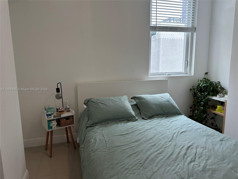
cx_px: 119
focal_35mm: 24
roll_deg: +0.4
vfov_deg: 56.8
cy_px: 90
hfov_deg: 71.6
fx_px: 165
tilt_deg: -8.8
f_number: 1.78
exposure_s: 1/60
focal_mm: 6.86
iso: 200
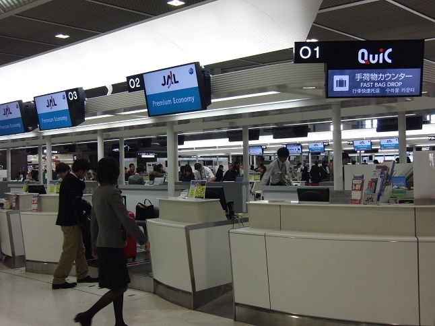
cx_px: 218
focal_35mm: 40
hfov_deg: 46.8
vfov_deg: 35.9
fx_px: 502
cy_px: 163
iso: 200
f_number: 3.8
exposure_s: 1/60
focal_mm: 7.1
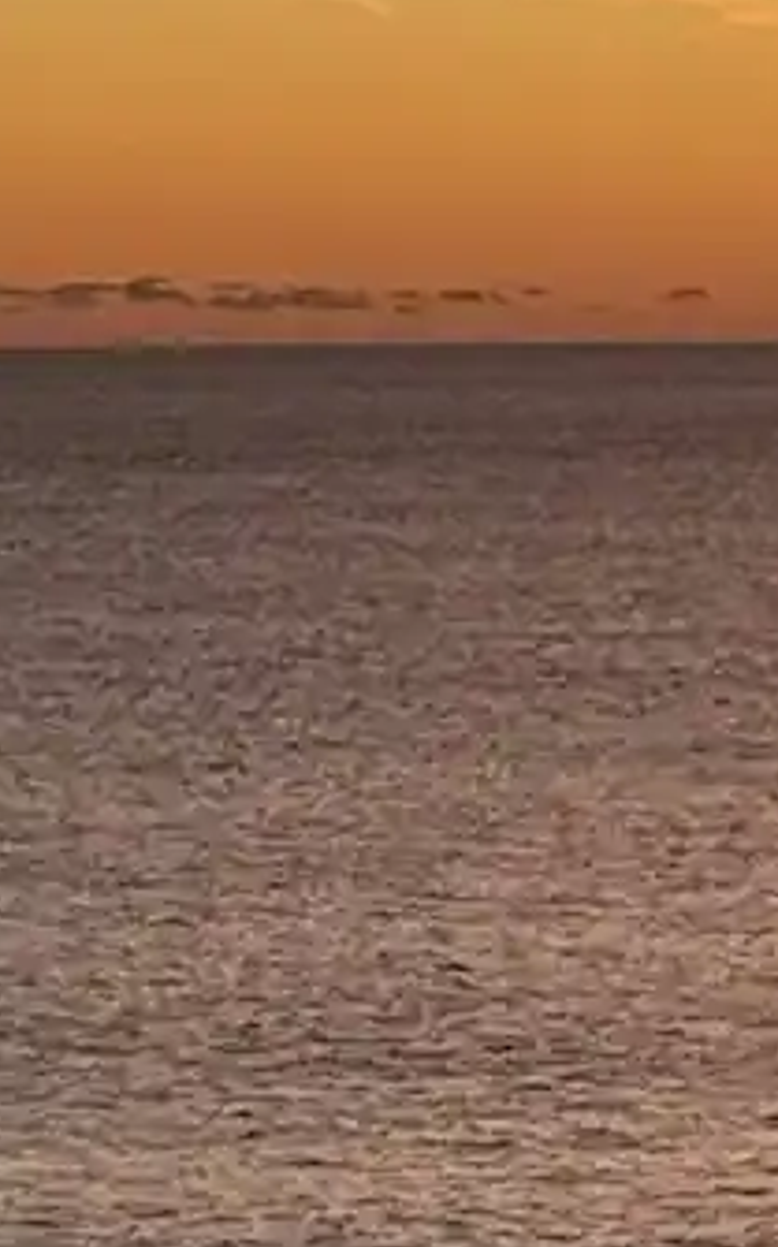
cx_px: 2420
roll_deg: +0.4
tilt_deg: +3.9
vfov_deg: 6.9
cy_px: -339
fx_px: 10326
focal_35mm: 304
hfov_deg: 4.2
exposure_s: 1/951
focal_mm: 6.76
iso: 64
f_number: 1.78
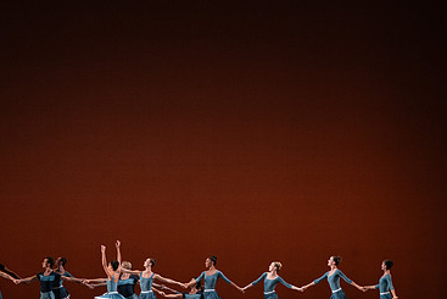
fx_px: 1963
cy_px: 164
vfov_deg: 8.7
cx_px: 183
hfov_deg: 13.0
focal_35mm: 158
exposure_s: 1/400
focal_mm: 100
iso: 5000
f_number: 9
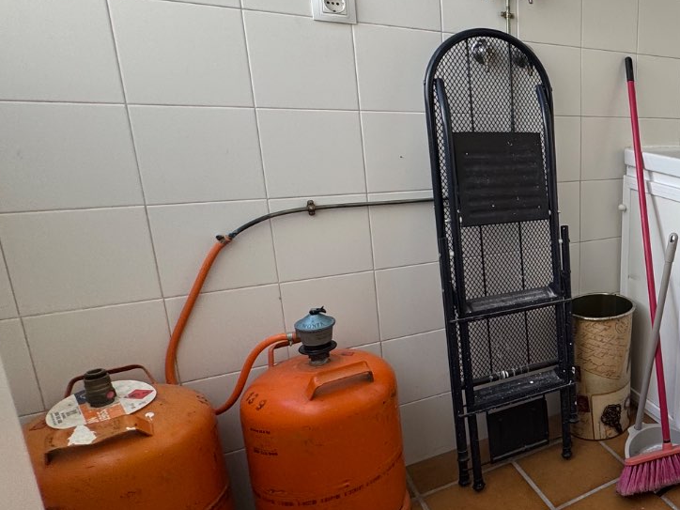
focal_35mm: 29
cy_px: 246
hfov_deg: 49.5
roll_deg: -2.7
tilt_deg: -13.8
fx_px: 570
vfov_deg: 48.2
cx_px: 689
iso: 40
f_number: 2.2
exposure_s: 1/100
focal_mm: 2.22
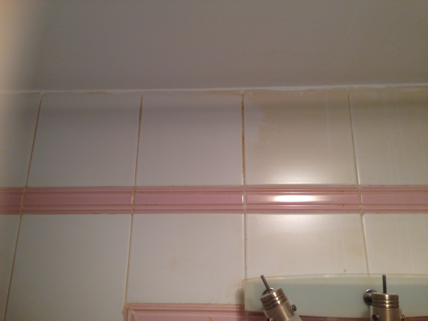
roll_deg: +2.1
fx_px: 408
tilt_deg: +21.3
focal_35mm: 33
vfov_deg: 42.9
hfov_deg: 55.4
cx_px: 214
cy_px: 160
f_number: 2.4
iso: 64
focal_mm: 4.12
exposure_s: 1/20
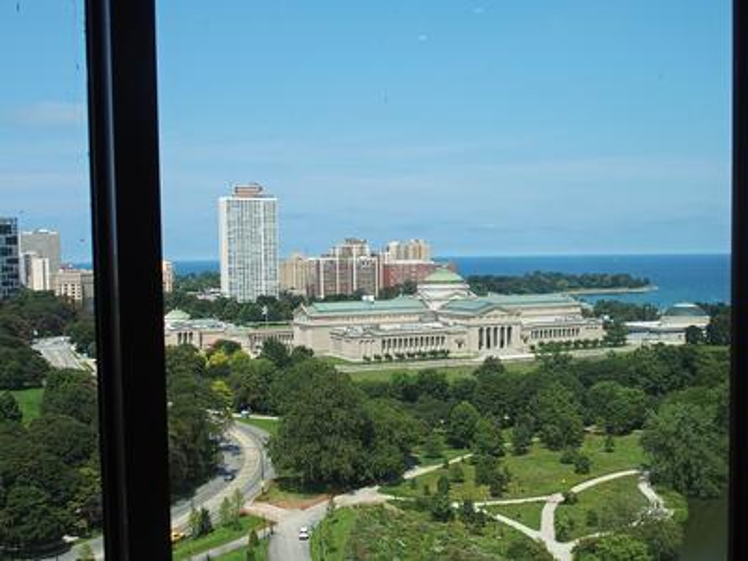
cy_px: 280
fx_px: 821
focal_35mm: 38
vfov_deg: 37.7
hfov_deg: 49.0
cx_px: 374
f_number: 3.5
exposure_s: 1/800
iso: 100
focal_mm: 8.1
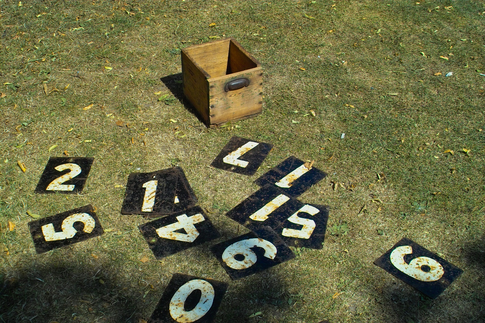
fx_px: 647
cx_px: 242
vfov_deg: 28.1
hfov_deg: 41.1
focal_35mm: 48
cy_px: 162
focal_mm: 28
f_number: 5.6
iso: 100
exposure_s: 1/500
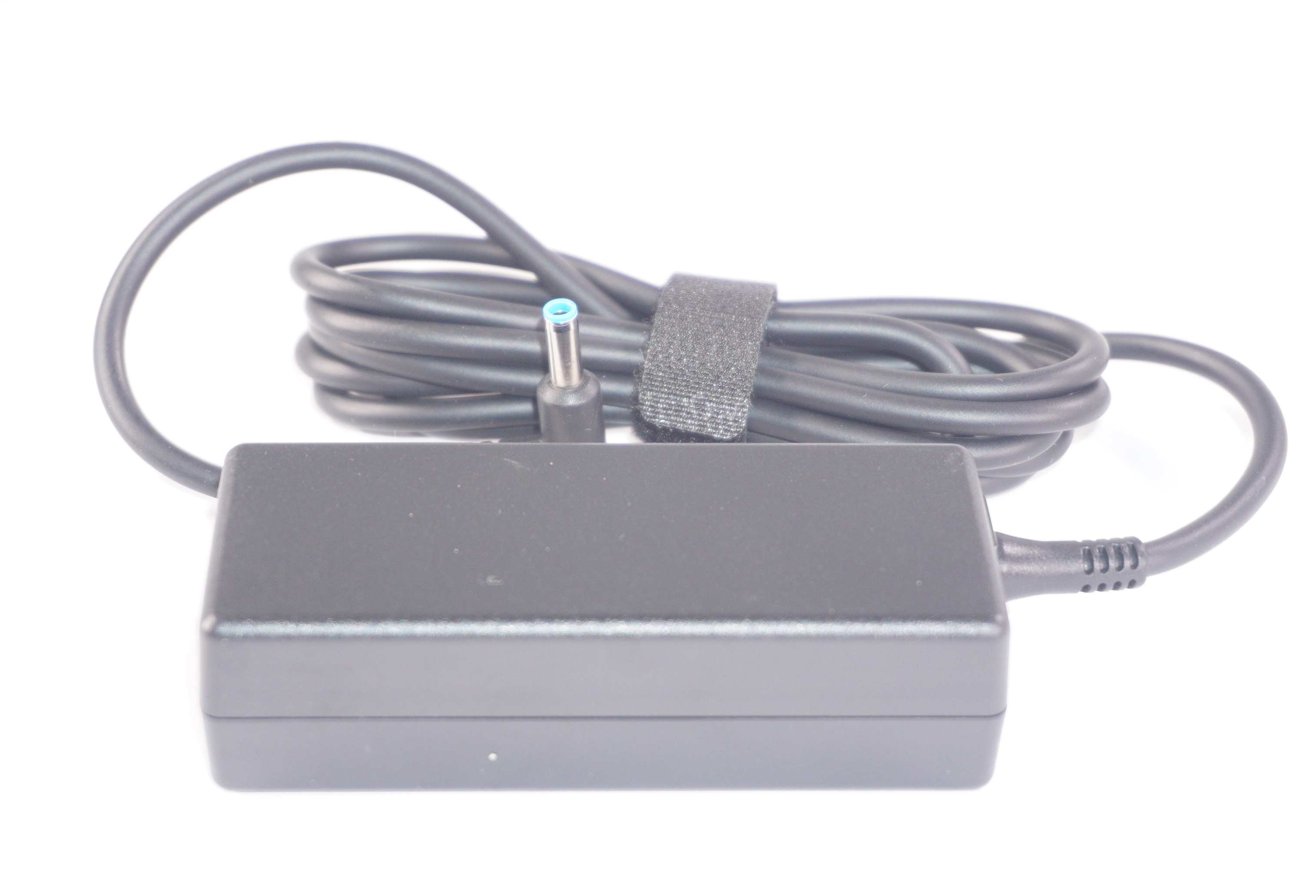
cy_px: 434
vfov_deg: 19.7
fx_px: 2503
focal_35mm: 69
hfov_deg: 29.3
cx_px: 654
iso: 800
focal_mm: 46
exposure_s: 1/160
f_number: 5.6
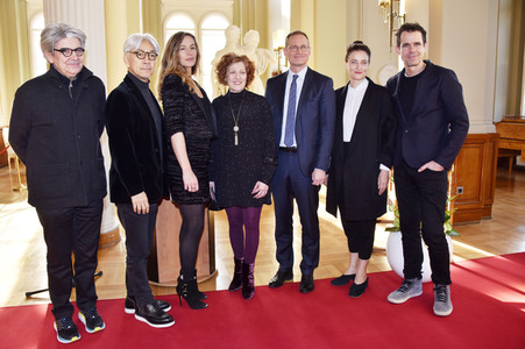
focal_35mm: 28
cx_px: 262
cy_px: 174
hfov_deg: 65.5
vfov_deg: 46.3
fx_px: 408
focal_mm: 28
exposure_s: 1/200
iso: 640
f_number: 5
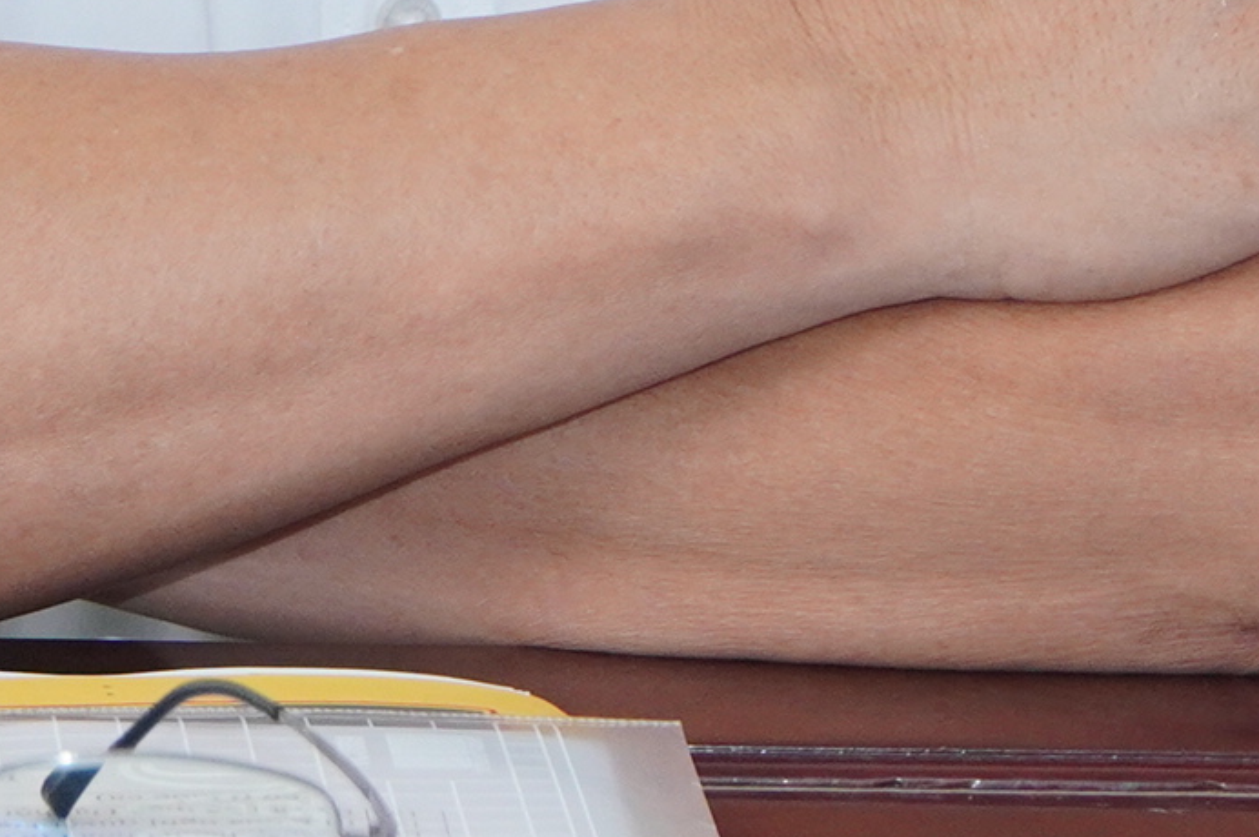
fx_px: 16183
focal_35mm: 463
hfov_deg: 4.5
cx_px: 355
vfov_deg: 2.9
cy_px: -901
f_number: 4
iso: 1000
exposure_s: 1/125
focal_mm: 71
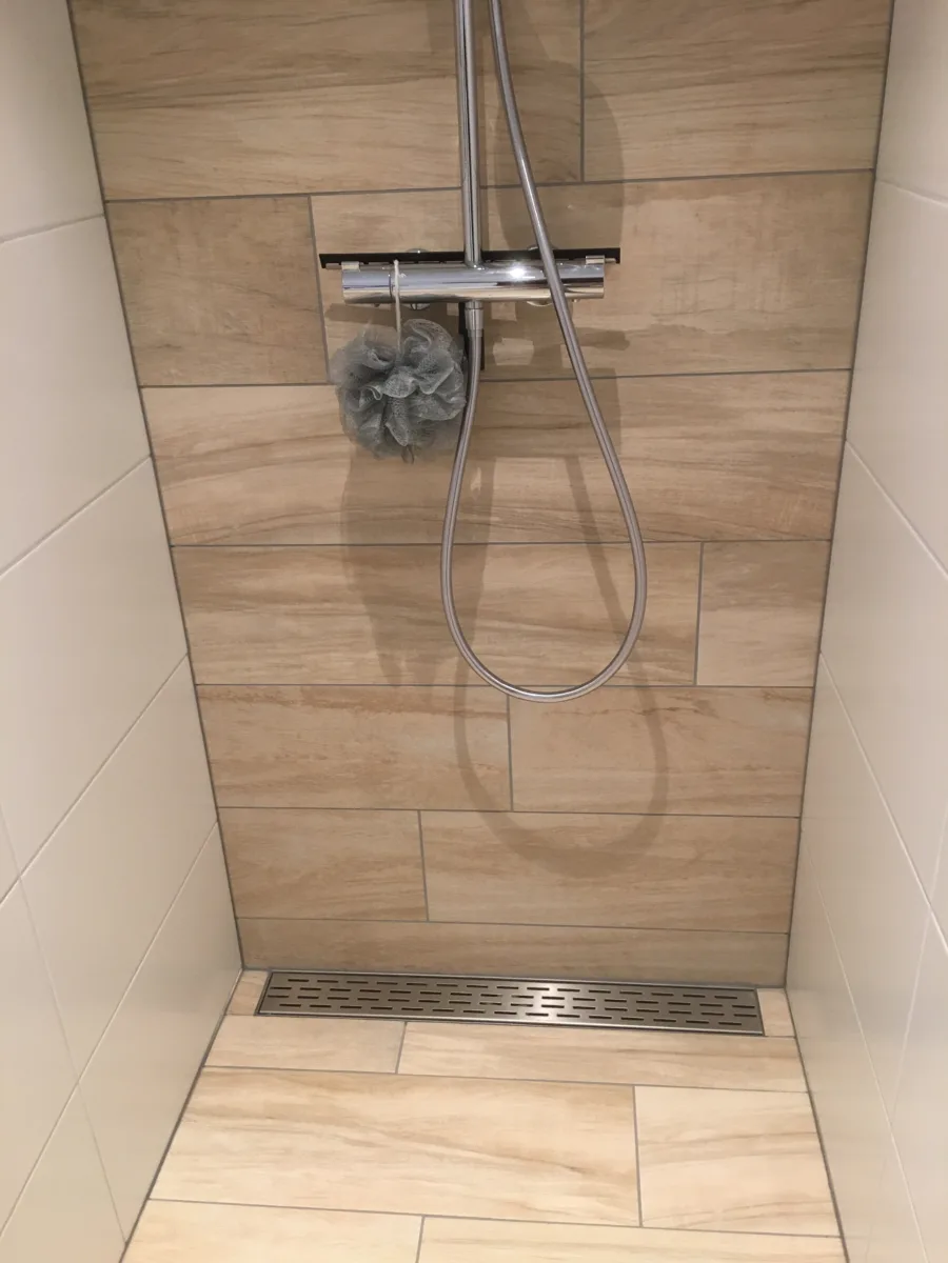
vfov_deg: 61.7
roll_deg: +2.7
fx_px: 1059
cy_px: 632
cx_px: 474
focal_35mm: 29
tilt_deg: -25.8
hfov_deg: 48.2
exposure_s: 1/17
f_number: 2.2
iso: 50
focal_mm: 4.15
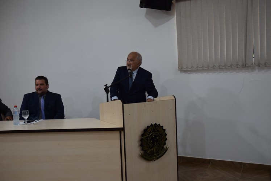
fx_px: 271
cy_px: 90
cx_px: 136
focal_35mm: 36
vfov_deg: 36.9
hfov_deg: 53.1
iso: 400
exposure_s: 1/80
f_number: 4
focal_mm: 24
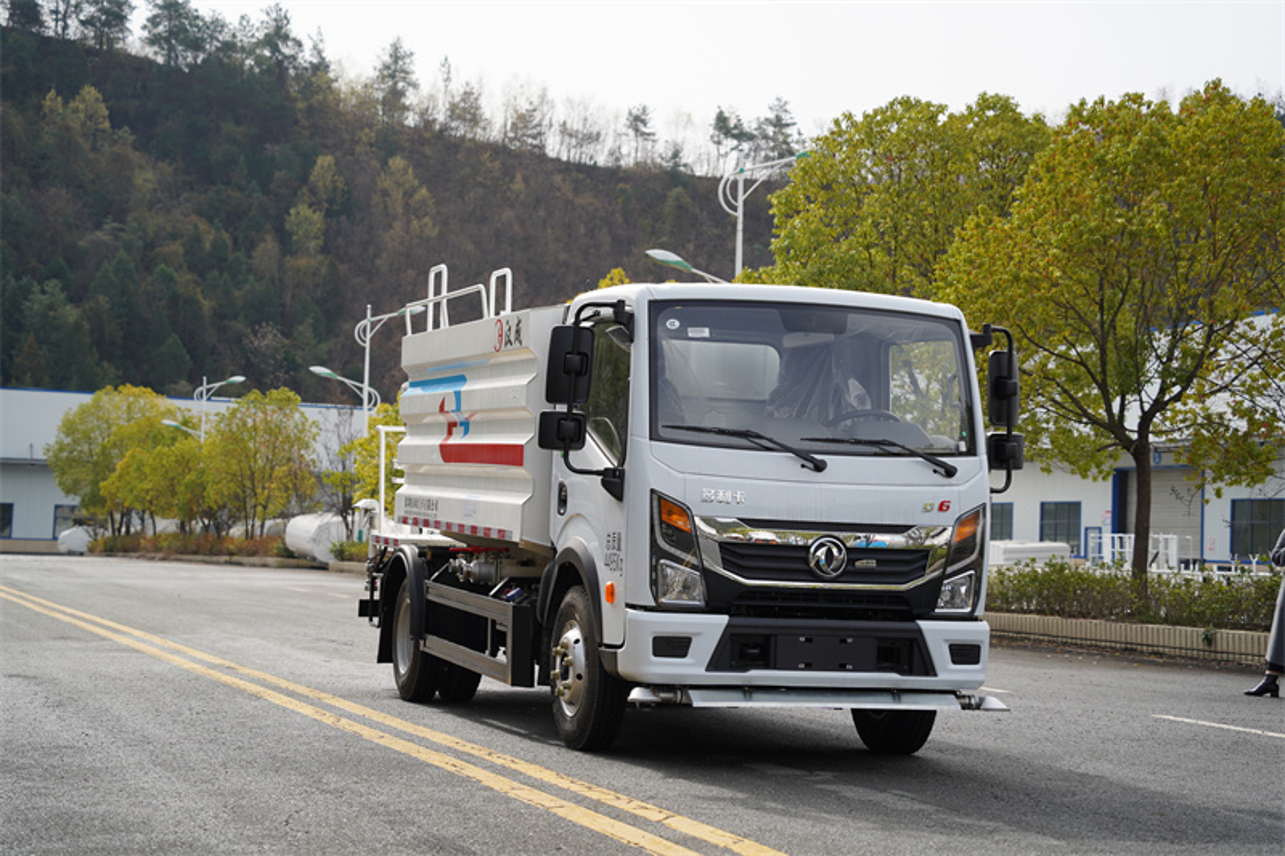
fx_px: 2248
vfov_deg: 21.6
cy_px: 428
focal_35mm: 63
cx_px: 642
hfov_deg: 31.9
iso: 100
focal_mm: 63
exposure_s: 1/500
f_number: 4
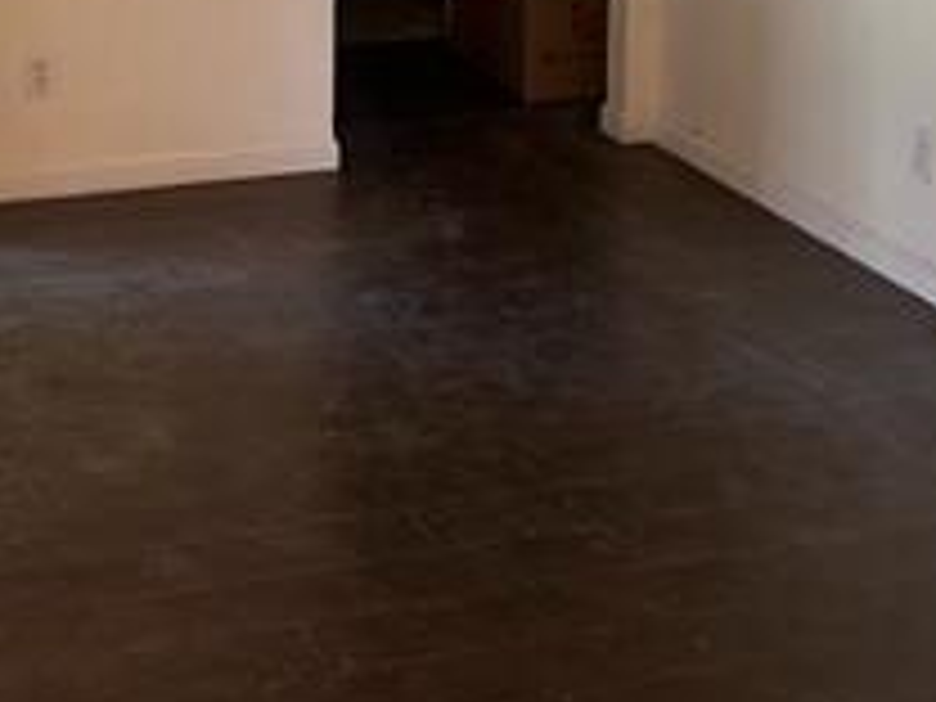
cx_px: 284
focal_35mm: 80
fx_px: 2163
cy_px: -140
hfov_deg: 24.3
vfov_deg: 17.6
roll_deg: -0.1
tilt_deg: -9.0
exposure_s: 1/60
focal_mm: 5.7
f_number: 1.5
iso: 160
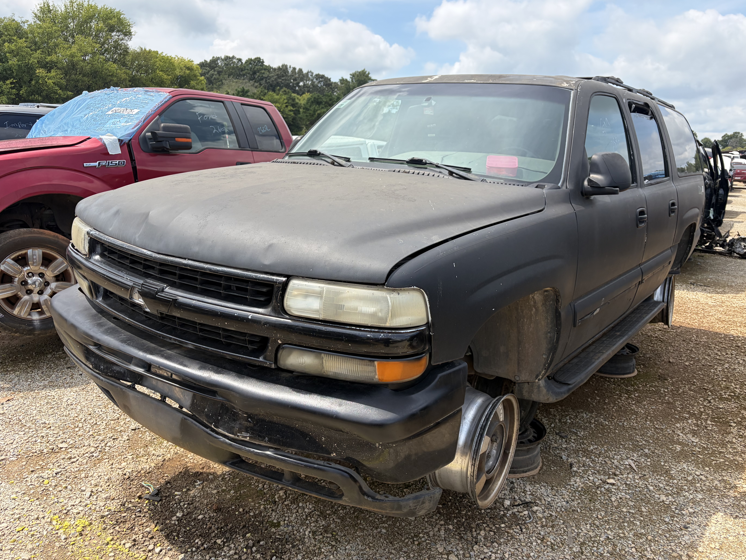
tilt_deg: -9.5
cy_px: 270
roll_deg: -1.9
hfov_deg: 65.3
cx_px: 384
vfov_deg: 51.3
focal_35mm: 27
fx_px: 582
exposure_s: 1/2538
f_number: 1.6
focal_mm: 5.96
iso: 64
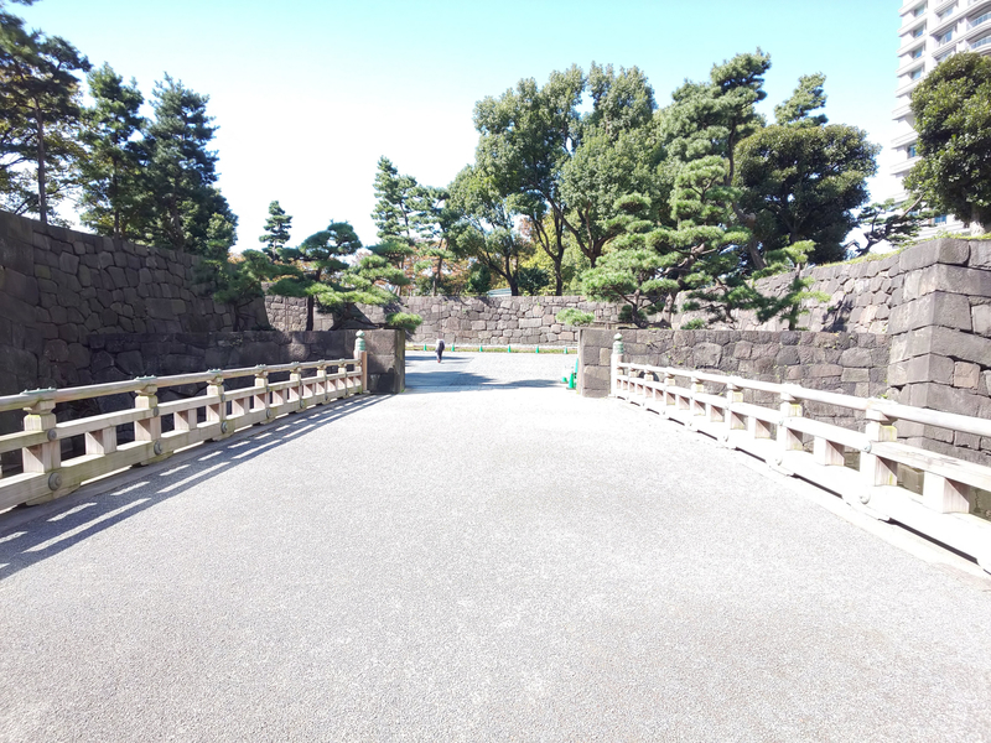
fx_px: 573
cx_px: 496
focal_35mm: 20
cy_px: 372
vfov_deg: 66.0
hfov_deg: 81.7
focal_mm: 3.45
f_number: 1.94
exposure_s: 1/224
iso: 28
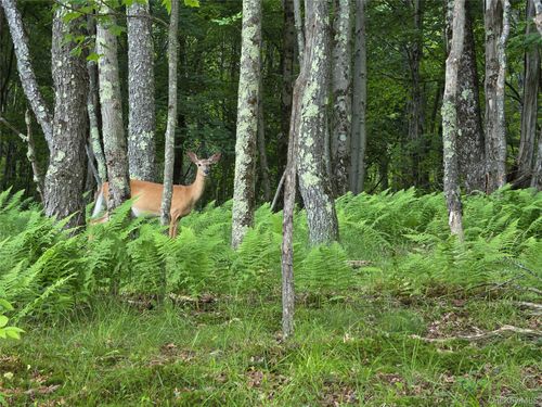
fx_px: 1801
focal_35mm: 115
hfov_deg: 17.1
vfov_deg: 12.9
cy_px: 204
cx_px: 271
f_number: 2.9
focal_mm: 18.6
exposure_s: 1/120
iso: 200
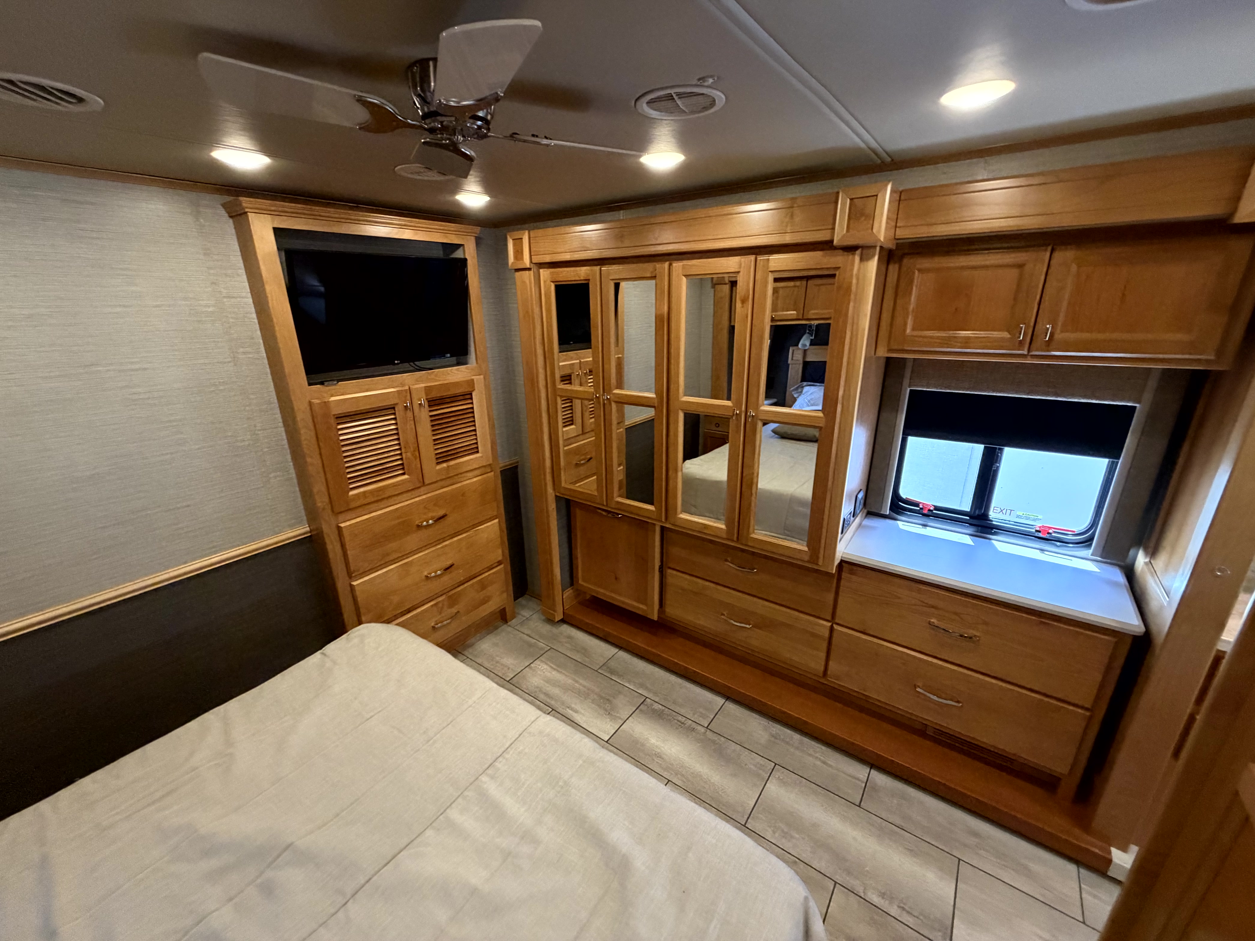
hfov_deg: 102.1
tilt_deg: -18.9
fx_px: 508
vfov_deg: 85.7
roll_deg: +0.1
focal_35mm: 14
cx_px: 628
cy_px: 470
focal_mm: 2.22
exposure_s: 1/60
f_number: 2.2
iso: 500
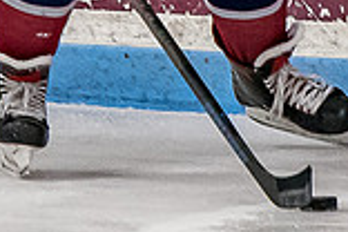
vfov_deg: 0.7
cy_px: -132
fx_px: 19196
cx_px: 180
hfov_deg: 1.0
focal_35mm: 1986
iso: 1600
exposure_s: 1/800
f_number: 3.2
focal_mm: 180
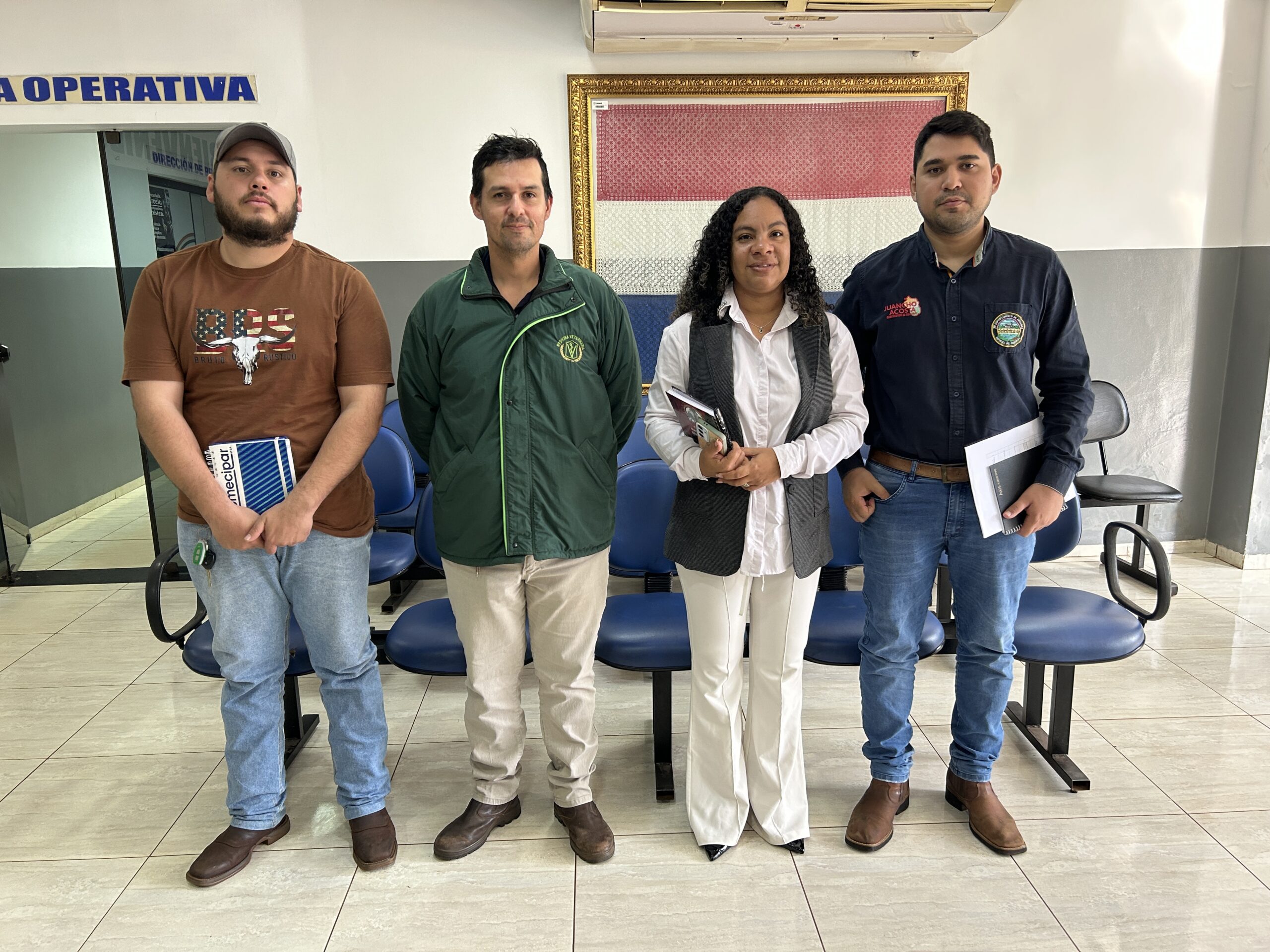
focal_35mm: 26
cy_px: 476
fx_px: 954
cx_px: 635
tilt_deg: -13.0
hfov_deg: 67.3
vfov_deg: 53.1
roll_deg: +1.3
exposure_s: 1/121
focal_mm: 5.7
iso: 125
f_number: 1.5
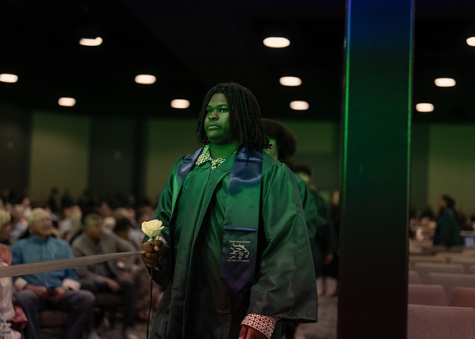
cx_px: 238
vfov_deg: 26.6
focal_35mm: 53
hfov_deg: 36.7
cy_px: 170
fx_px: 716
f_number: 1.2
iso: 1250
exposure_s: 1/500
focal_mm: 50
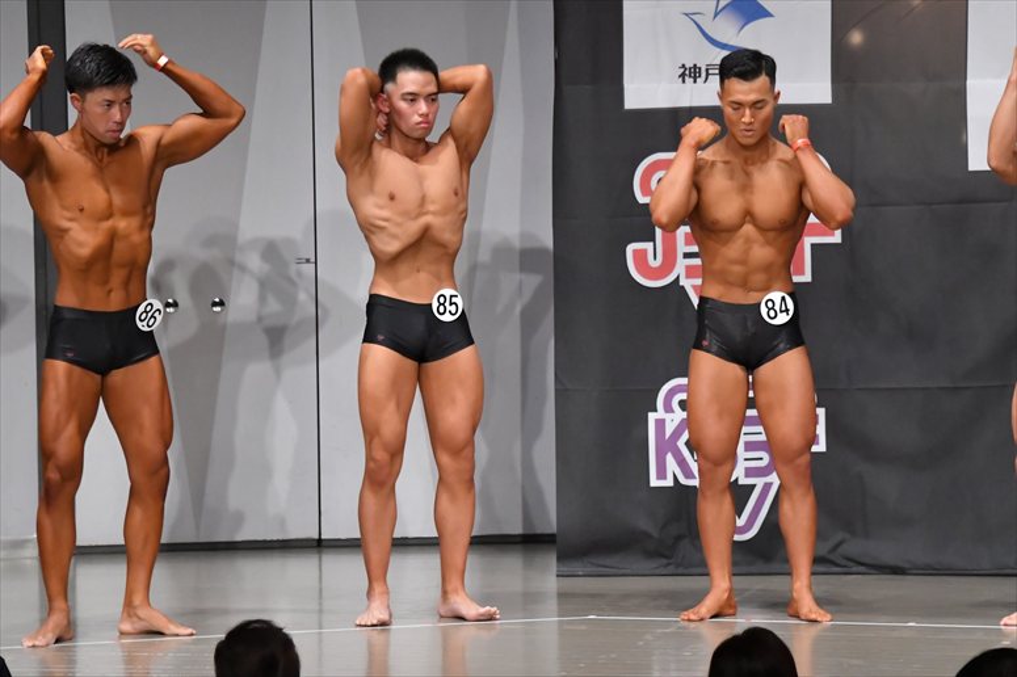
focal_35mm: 217
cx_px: 508
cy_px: 338
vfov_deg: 6.3
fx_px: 6127
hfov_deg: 9.5
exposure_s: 1/400
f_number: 5.6
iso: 6400
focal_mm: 145
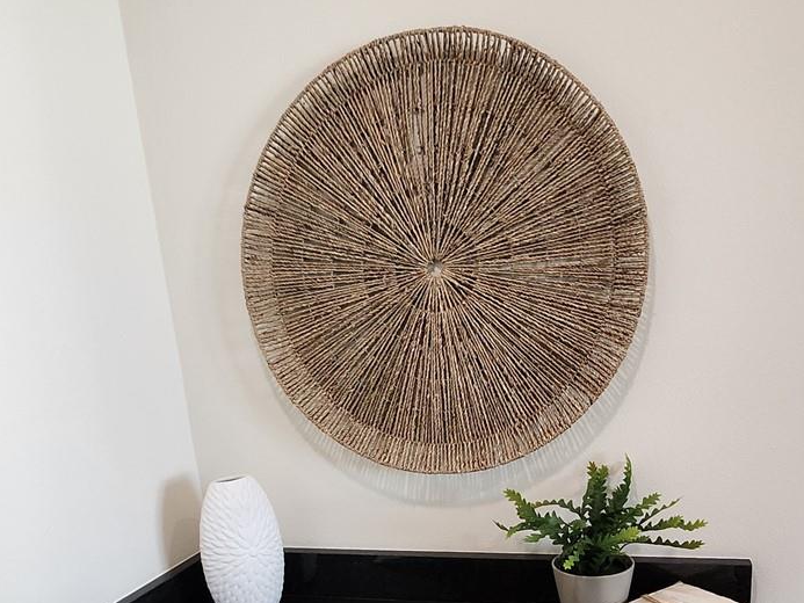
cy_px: 508
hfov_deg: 59.7
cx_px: 462
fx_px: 697
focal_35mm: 30
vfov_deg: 43.9
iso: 100
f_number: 2.2
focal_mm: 1.74
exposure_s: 1/60
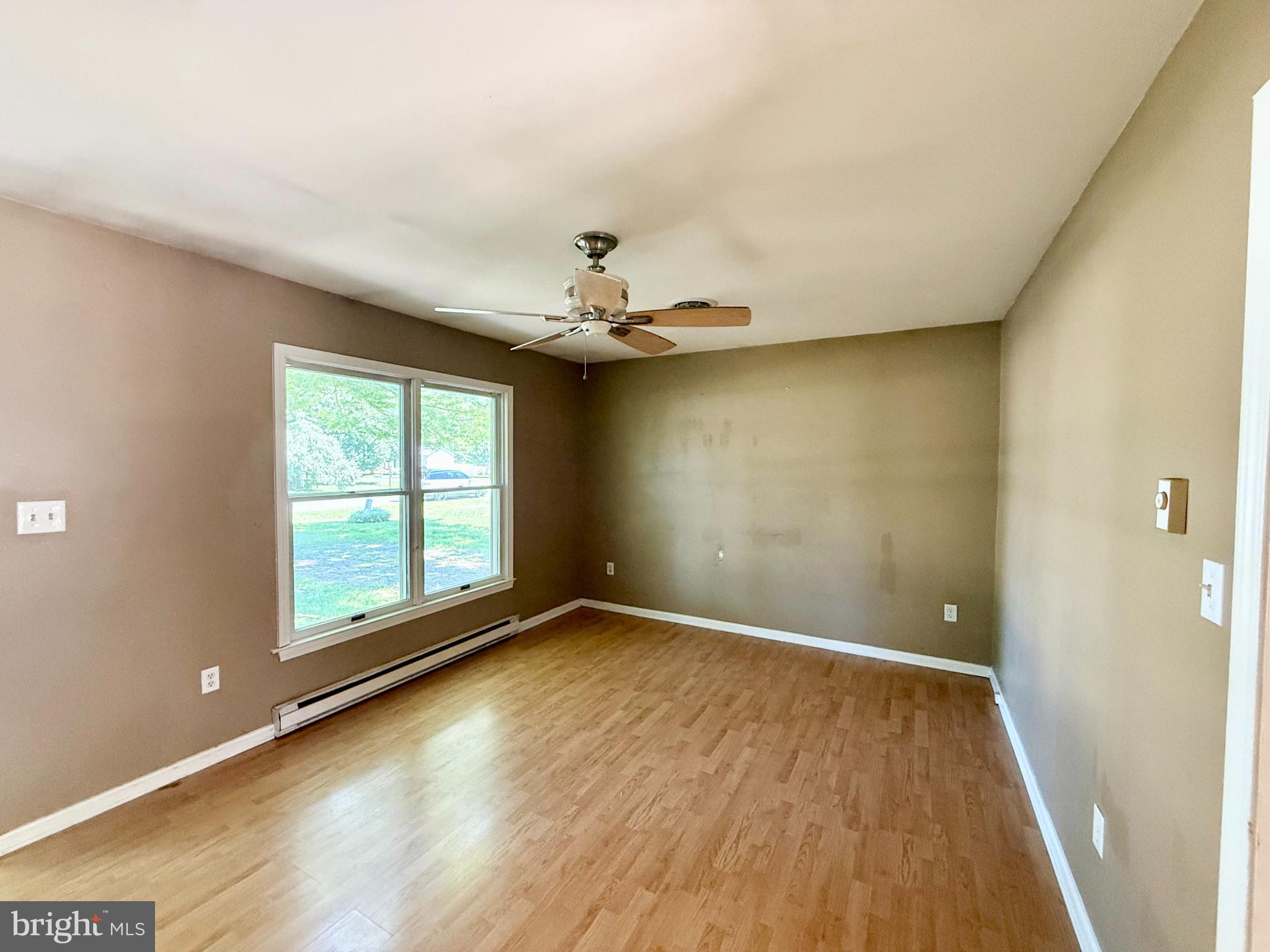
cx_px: 635
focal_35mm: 14
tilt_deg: -1.3
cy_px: 476
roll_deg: -0.3
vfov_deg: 85.7
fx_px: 514
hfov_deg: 102.1
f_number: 2.2
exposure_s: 1/60
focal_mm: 2.22
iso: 500
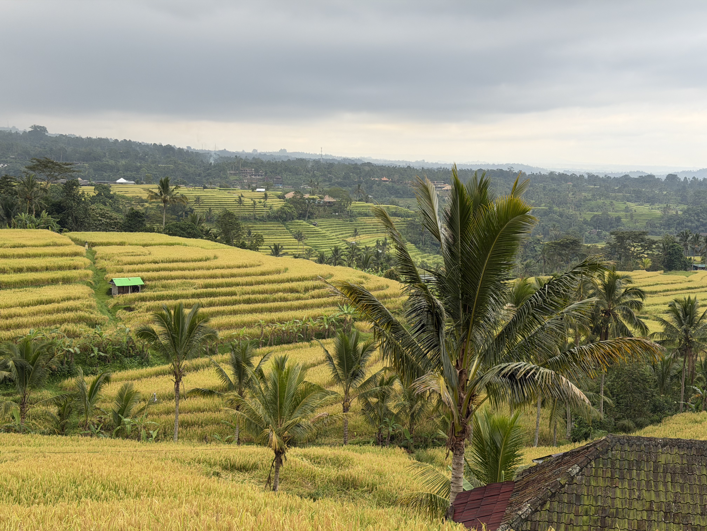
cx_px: 354
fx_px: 980
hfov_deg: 39.7
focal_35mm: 48
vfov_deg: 30.3
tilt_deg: -5.5
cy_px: 266
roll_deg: -0.1
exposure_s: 1/669
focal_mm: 6.76
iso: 80
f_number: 1.78
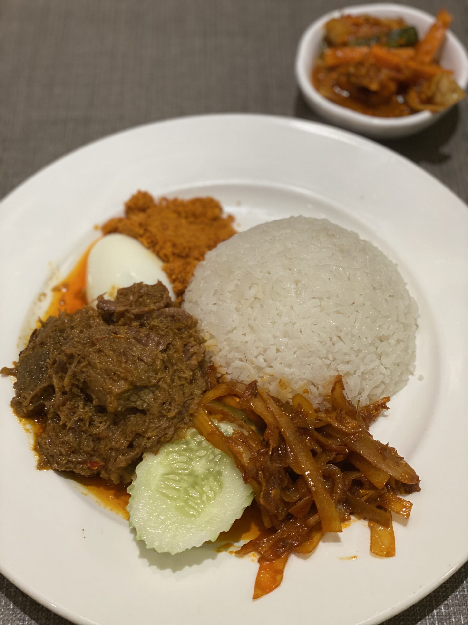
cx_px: 234
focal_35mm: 52
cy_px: 312
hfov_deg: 28.0
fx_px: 937
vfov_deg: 36.8
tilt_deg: -56.8
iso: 125
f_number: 2
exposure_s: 1/100
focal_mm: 6
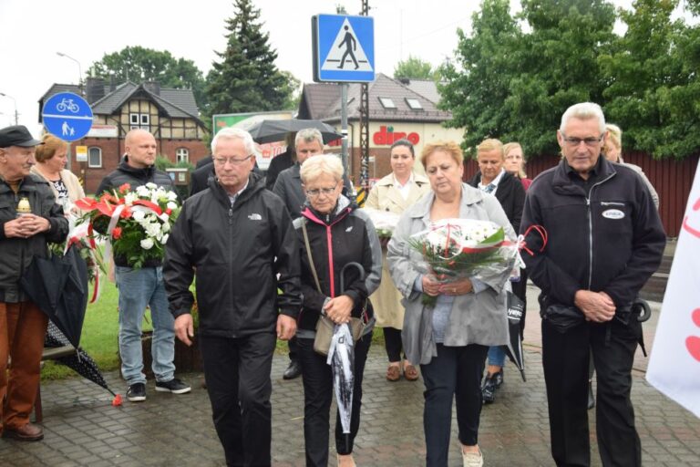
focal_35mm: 48
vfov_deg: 28.1
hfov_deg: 41.1
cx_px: 350
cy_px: 234
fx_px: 933
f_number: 5
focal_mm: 32
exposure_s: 1/100
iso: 400
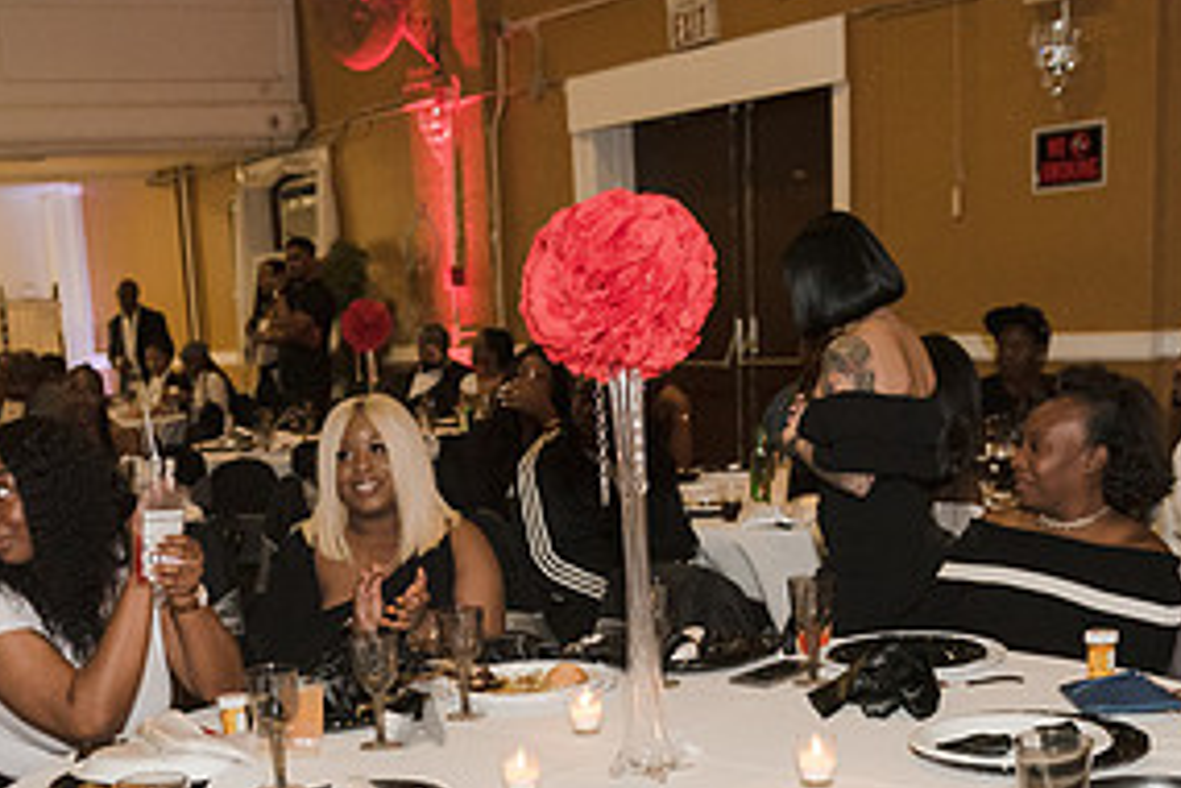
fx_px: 1804
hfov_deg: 36.0
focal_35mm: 55
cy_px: 674
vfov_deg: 24.1
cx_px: 419
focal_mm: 27
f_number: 3.5
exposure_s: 1/250
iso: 2000
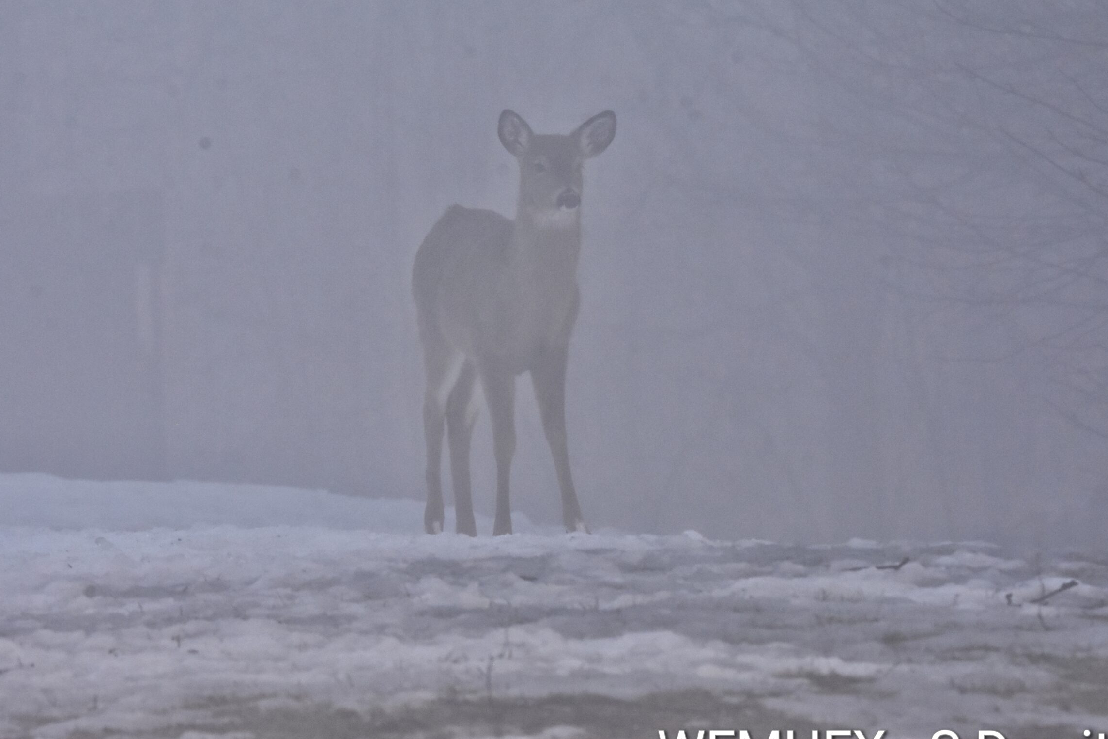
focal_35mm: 470
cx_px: 531
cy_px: 374
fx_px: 14463
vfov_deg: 2.9
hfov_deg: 4.4
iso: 2000
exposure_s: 1/500
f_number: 10
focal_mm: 280
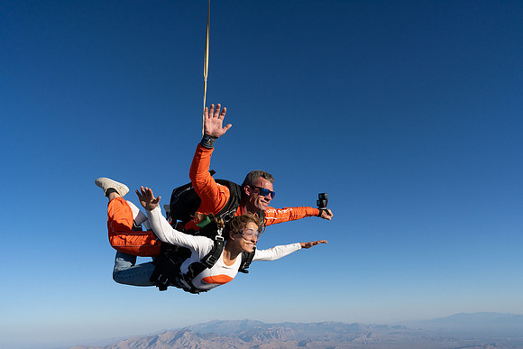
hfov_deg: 73.7
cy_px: 174
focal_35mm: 24
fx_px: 349
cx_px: 262
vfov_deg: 53.2
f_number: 9
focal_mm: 24
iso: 800
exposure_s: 1/2000
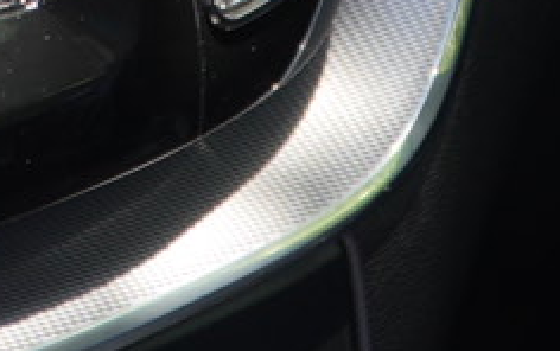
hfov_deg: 7.0
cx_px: -394
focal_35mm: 293
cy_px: -519
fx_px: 4476
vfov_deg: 4.4
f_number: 4
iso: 200
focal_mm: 28
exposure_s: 1/50
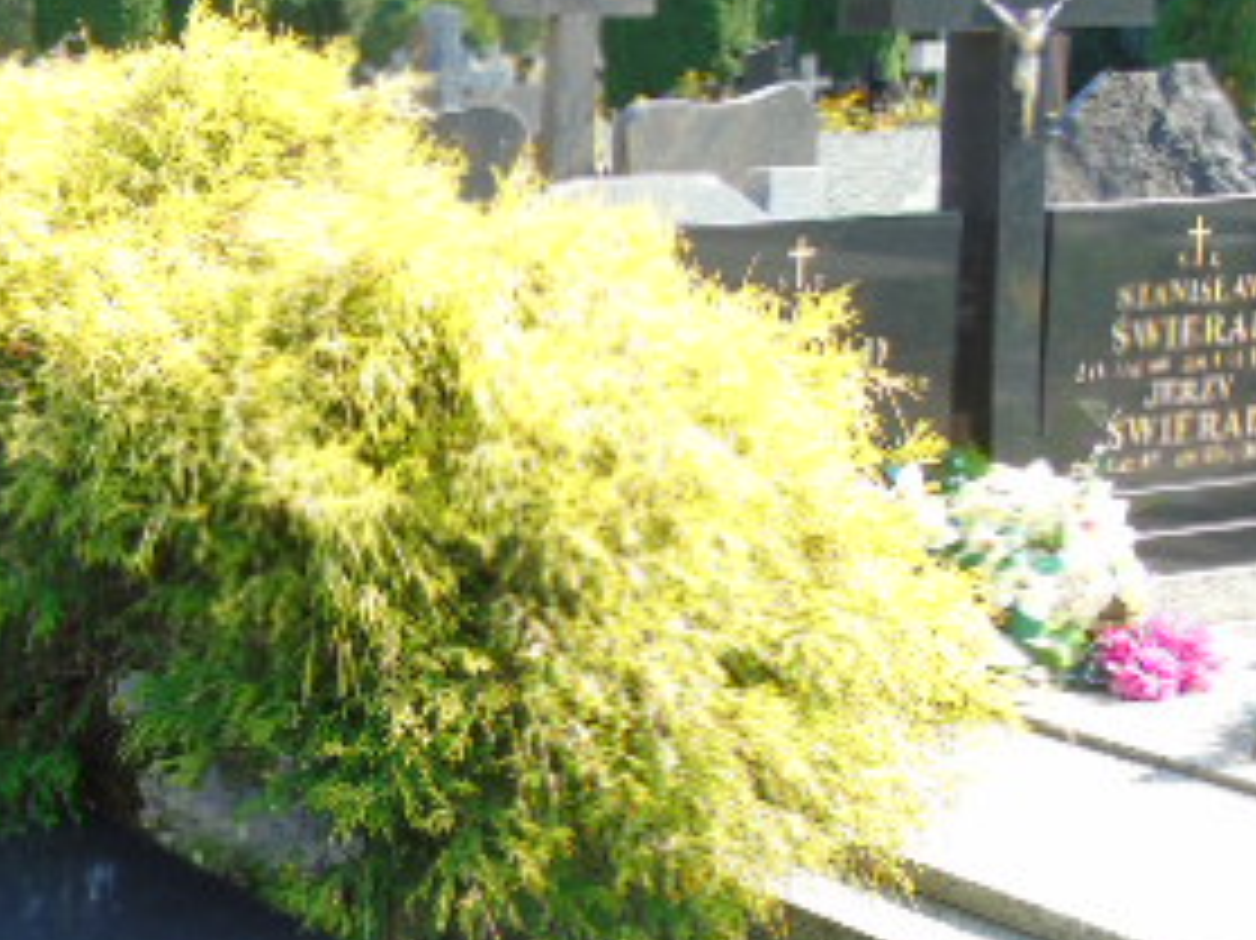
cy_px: 720
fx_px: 2829
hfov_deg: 23.5
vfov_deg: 18.7
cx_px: -126
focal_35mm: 78
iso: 80
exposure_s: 1/125
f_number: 3.8
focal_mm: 6.1
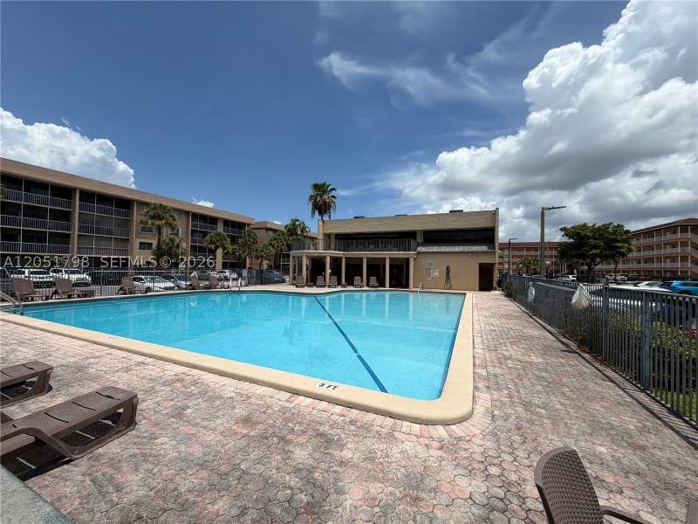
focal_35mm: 14
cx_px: 349
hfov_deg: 102.1
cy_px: 262
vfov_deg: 85.7
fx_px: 282
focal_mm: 2.22
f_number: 2.2
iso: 20
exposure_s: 1/1368
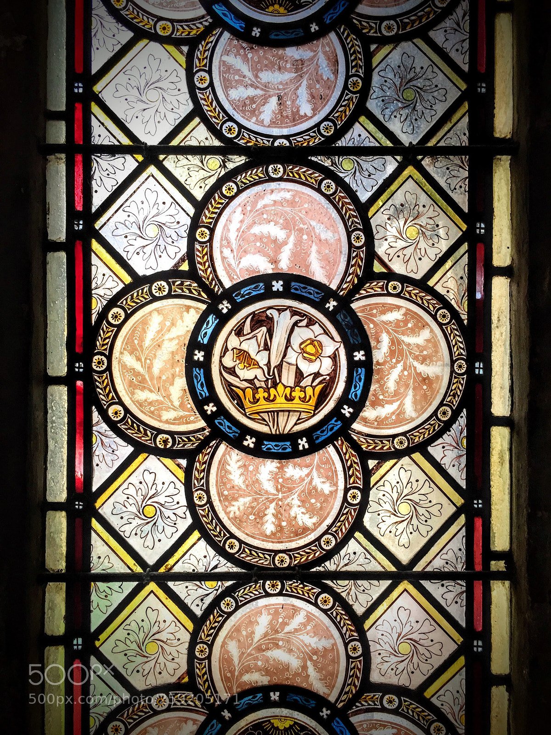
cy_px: 368
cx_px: 276
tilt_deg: +1.5
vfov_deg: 61.7
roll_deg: +0.4
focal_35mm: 29
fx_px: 615
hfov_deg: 48.2
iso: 50
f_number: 2.2
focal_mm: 4.15
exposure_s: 1/100
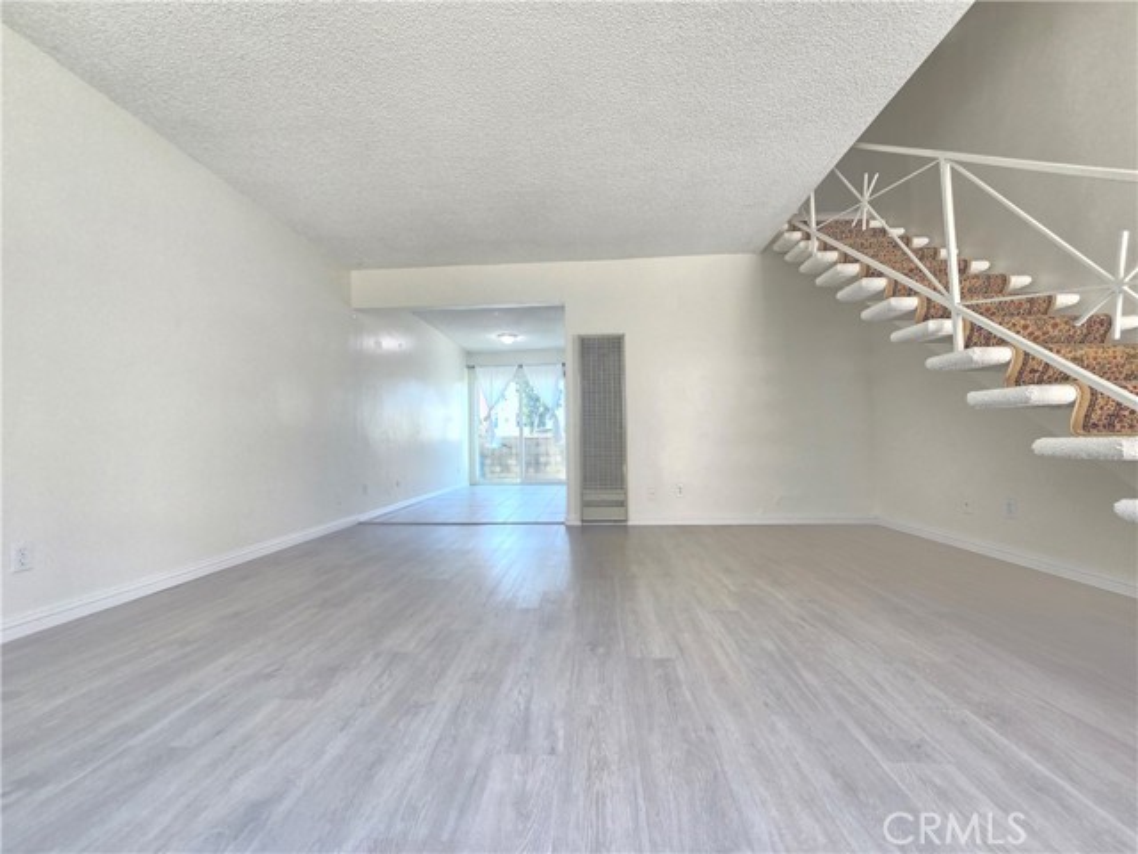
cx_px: 569
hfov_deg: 106.2
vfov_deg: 89.9
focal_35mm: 13
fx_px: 427
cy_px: 427
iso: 160
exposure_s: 1/60
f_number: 2.2
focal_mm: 2.2
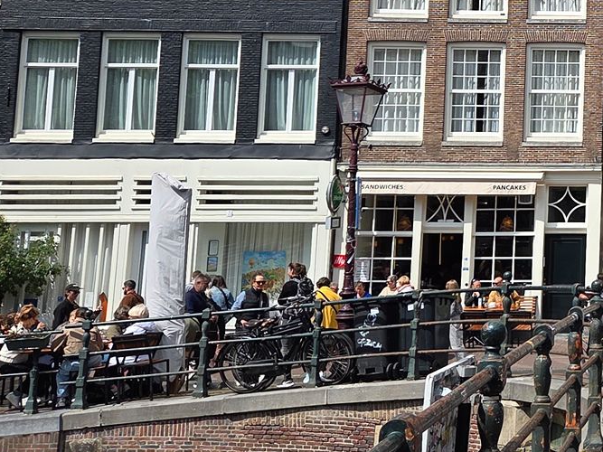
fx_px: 1202
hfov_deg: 25.3
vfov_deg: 20.8
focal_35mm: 69
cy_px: 39
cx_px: 727
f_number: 1.8
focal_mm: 5.4
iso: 80
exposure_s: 1/7328
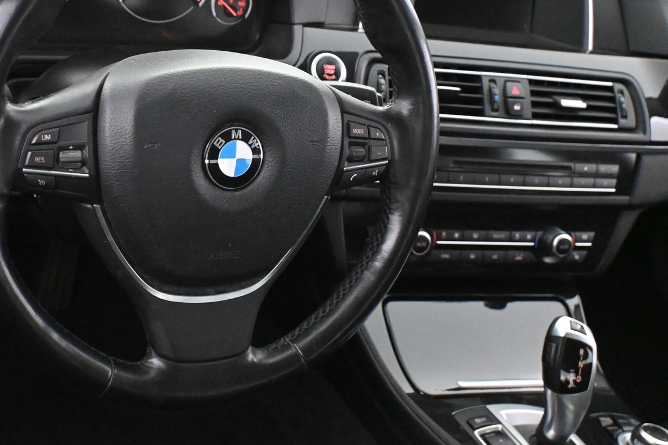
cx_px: 226
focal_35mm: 58
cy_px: 135
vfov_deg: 23.1
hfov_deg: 34.0
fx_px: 1083
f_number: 4.5
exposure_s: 1/60
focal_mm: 27.5
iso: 12800
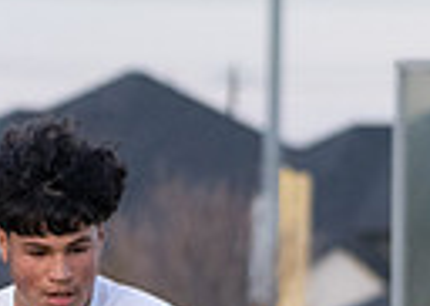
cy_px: 473
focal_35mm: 923
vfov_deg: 1.6
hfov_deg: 2.2
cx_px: 900
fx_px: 11254
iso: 2000
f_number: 5
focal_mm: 141
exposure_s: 1/1250
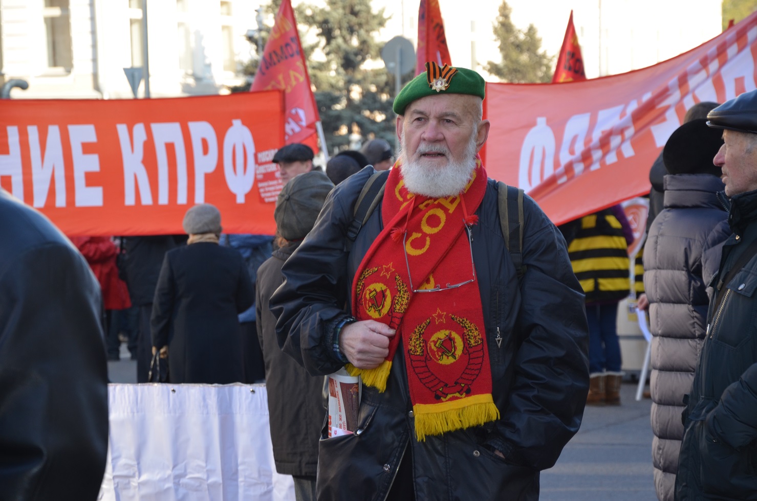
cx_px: 378
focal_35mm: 120
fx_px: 2518
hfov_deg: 17.1
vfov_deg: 11.4
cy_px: 250
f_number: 5.3
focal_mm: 80
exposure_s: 1/160
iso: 200
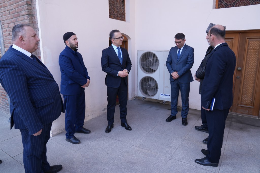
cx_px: 130
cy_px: 86
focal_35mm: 24
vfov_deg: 53.1
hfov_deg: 73.7
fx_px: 173
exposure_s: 1/200
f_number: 5
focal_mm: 24
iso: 500
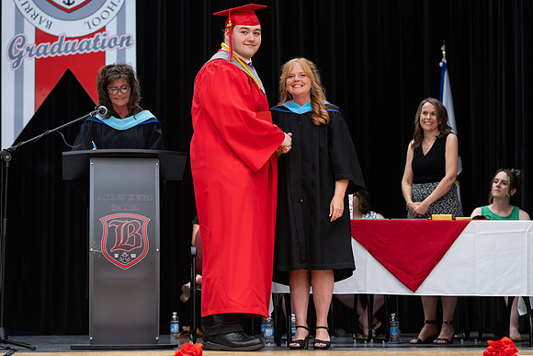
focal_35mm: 104
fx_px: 1538
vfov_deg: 13.2
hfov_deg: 19.7
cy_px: 195
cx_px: 266
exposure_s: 1/200
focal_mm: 85
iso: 1000
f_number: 2.8
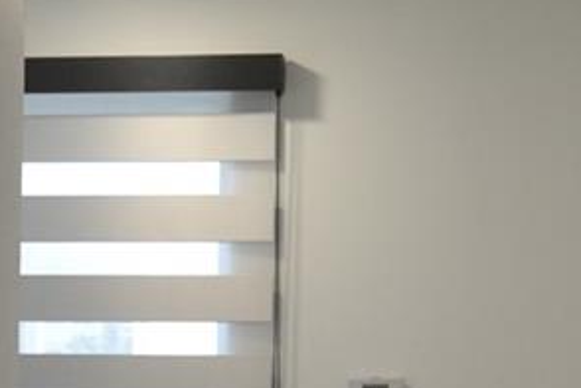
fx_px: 2372
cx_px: 140
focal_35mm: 147
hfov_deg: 13.9
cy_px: 600
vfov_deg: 9.1
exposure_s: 1/100
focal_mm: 18
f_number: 5
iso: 400
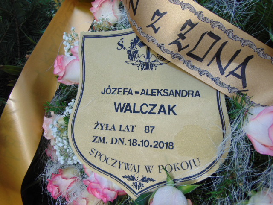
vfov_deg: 54.9
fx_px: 197
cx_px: 136
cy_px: 102
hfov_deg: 69.4
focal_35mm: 25
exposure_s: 1/500
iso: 80
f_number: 3
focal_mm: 4.5
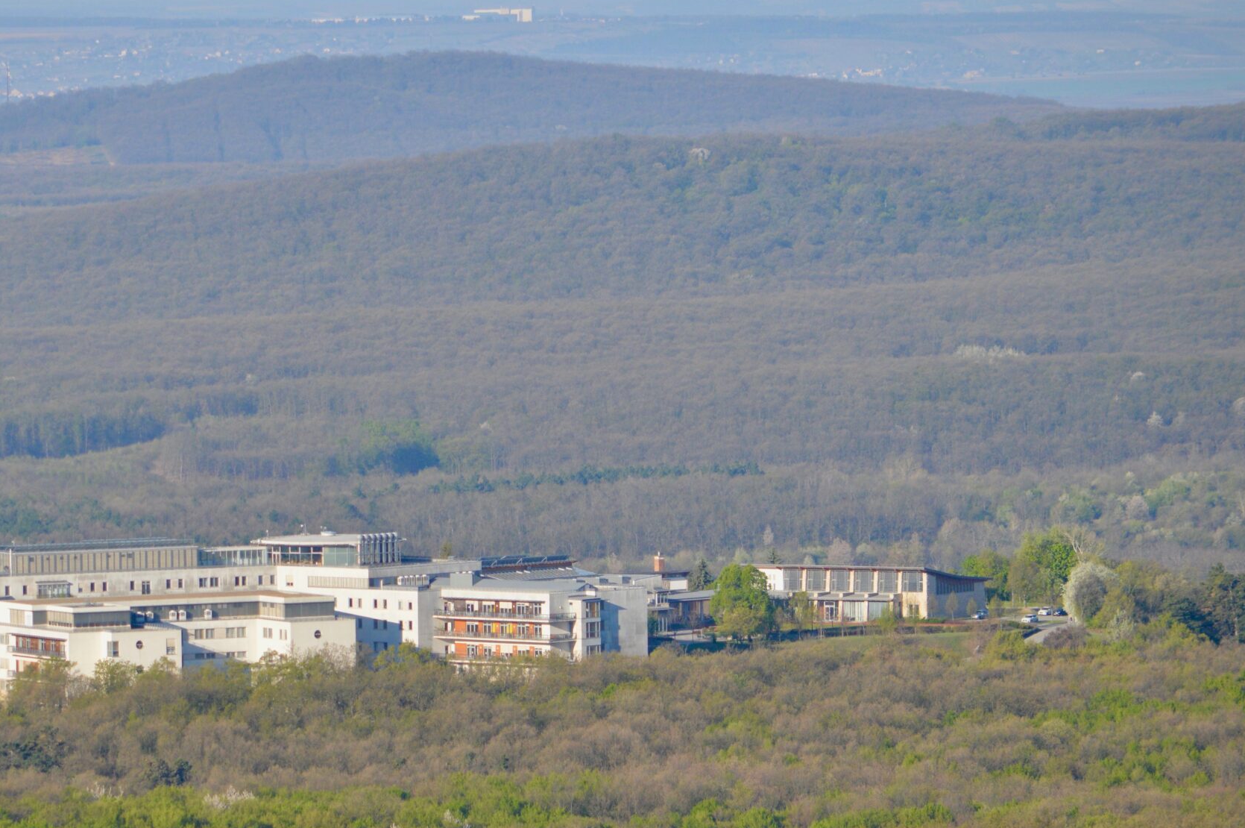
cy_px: 569
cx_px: 428
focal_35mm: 345
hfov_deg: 6.0
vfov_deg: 4.0
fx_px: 11919
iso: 400
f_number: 5.6
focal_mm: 150
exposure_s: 1/2000
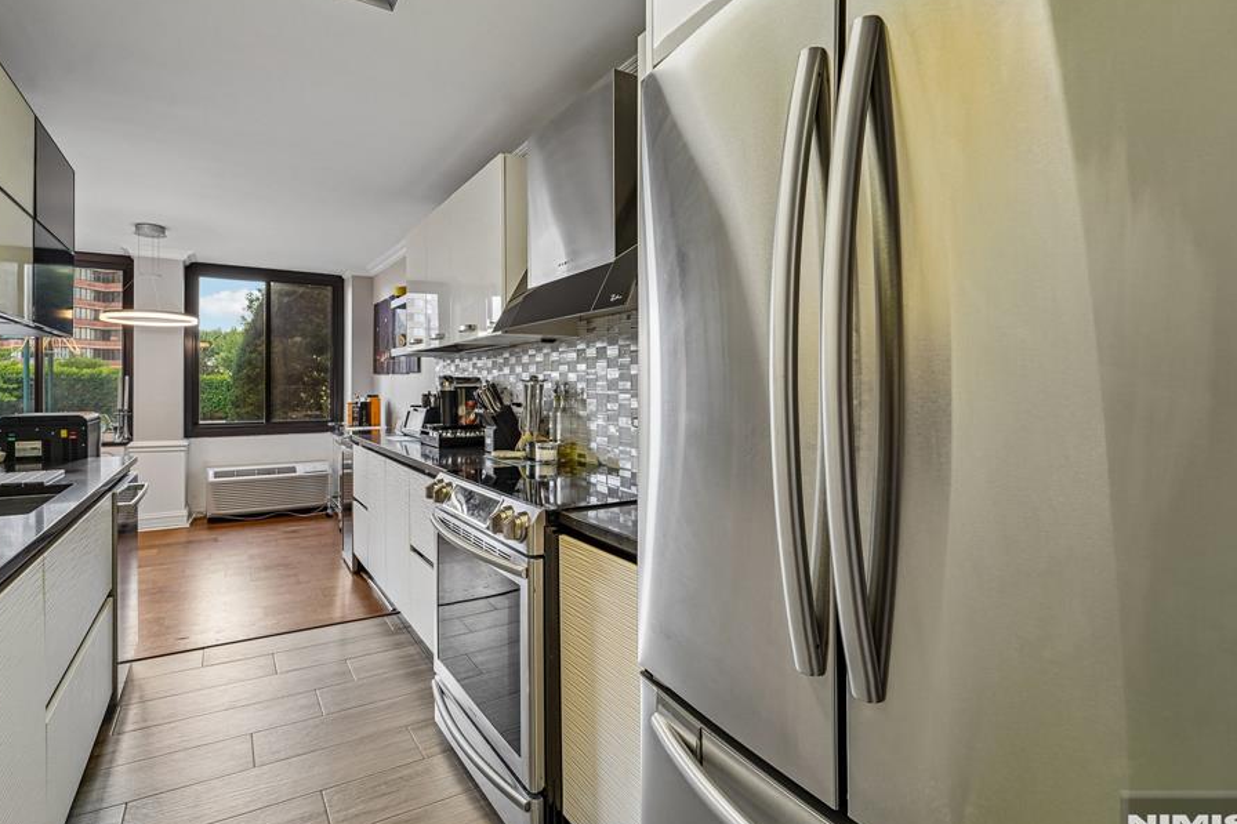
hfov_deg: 96.4
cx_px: 554
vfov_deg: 73.6
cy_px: 386
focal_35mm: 16
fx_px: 550
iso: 400
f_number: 8
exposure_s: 1/15
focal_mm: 14
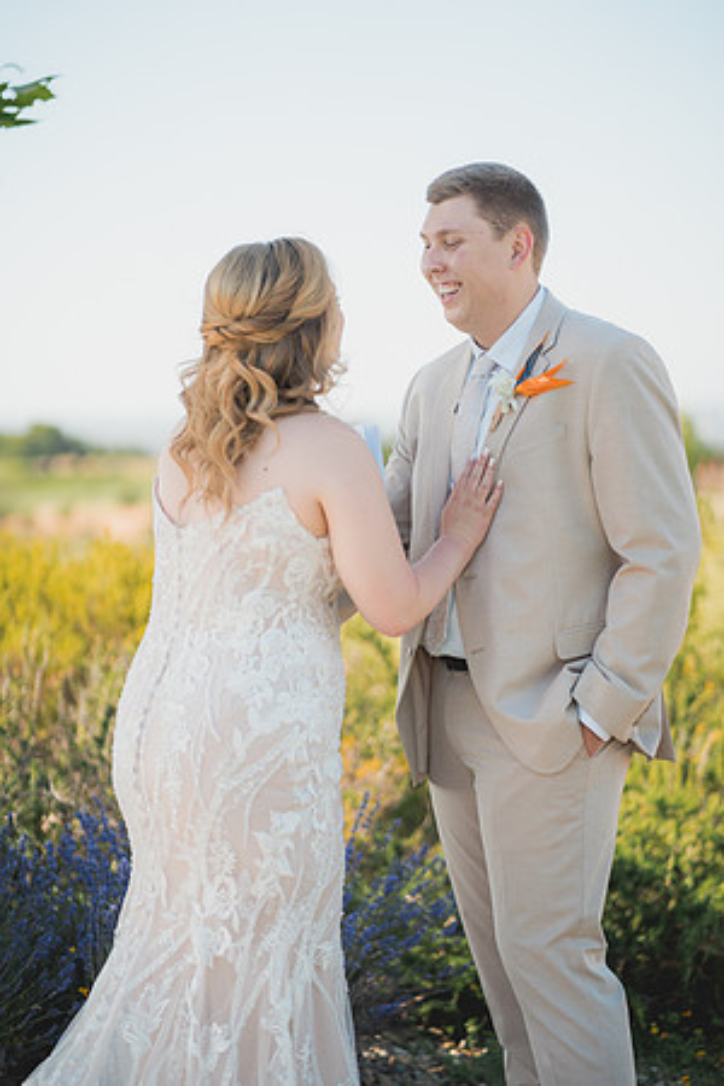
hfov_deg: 16.1
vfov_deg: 23.9
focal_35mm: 85
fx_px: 2564
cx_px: 362
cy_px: 543
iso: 125
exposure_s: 1/2000
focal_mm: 85
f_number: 1.8
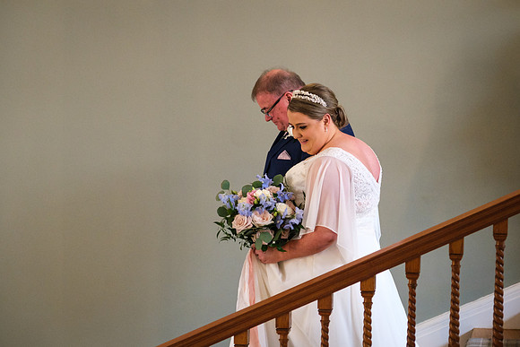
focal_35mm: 93
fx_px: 1344
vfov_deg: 14.7
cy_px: 158
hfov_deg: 21.9
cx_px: 288
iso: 2500
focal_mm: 51.6
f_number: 2.8
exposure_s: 1/160
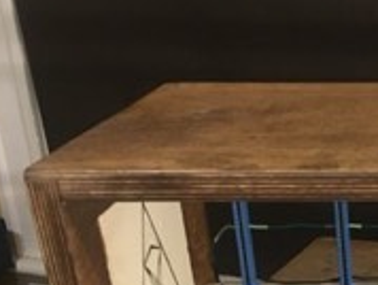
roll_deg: -0.1
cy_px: 325
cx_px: 491
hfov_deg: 22.4
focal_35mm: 78
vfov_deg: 18.1
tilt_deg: -24.8
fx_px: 853
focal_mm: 4.15
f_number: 2.2
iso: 200
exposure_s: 1/15
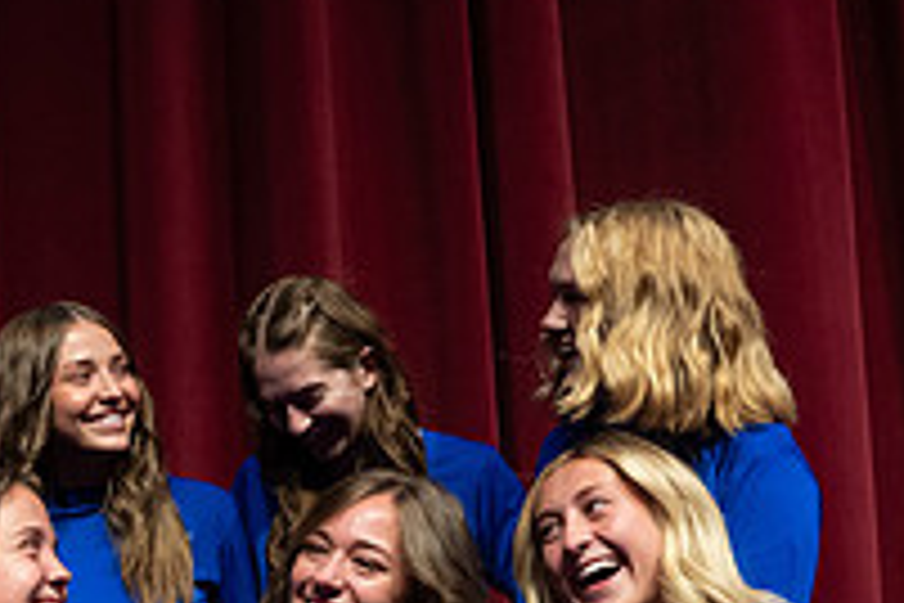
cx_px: -131
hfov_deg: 18.9
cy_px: 709
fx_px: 2586
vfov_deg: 13.0
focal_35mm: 103
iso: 1600
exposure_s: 1/100
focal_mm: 26.5
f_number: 6.3
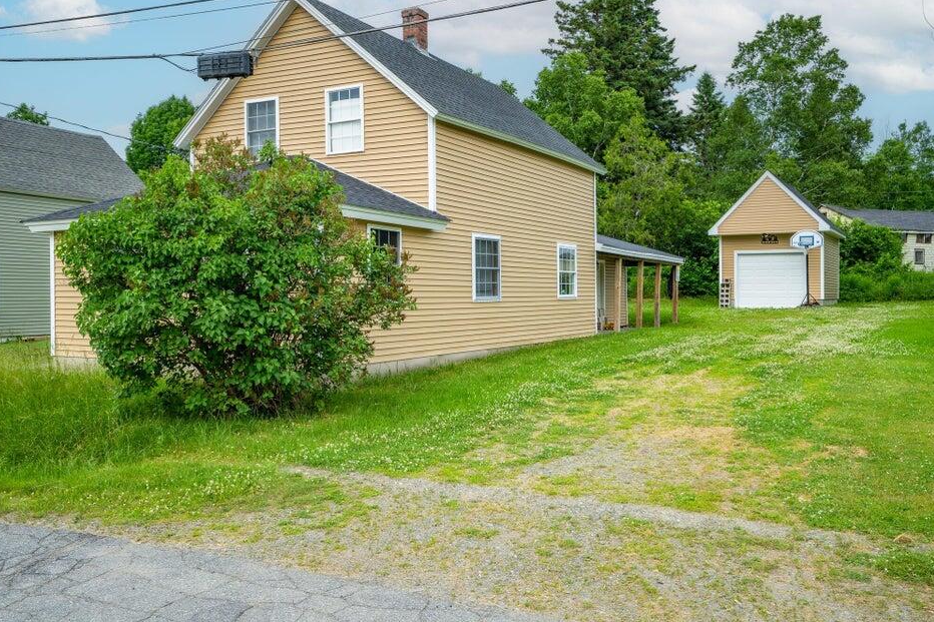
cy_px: 302
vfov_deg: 38.9
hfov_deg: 55.8
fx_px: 882
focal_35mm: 34
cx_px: 471
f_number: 9
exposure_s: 1/80
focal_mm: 33
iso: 50
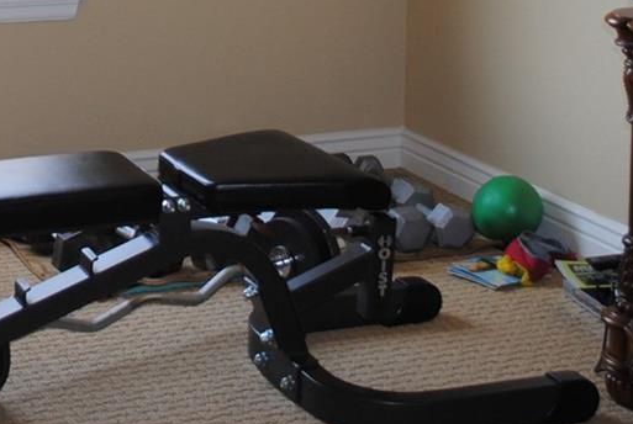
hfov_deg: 19.2
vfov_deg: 12.8
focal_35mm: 103
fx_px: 1814
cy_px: -171
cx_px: -11
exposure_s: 1/60
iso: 200
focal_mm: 22
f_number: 3.8
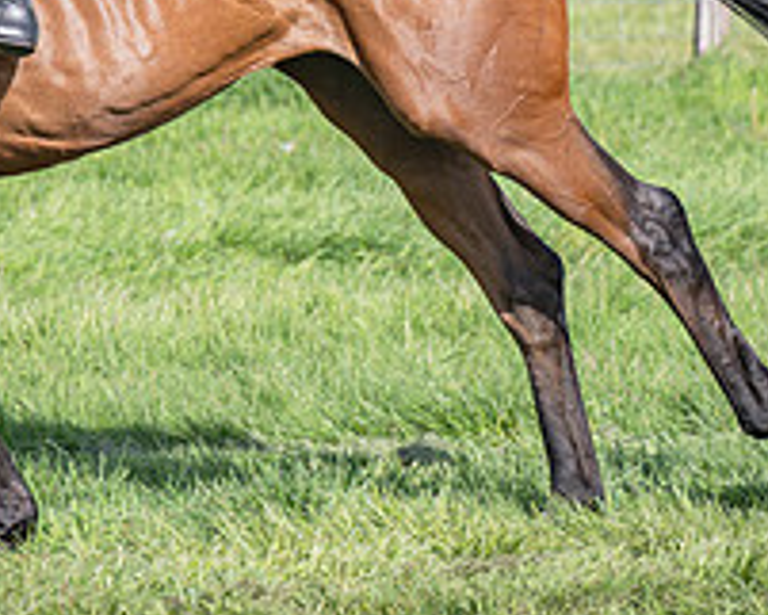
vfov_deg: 4.0
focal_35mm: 390
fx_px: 8869
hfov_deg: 5.0
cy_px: 49
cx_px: 107
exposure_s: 1/1600
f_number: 3.5
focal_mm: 102
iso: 200
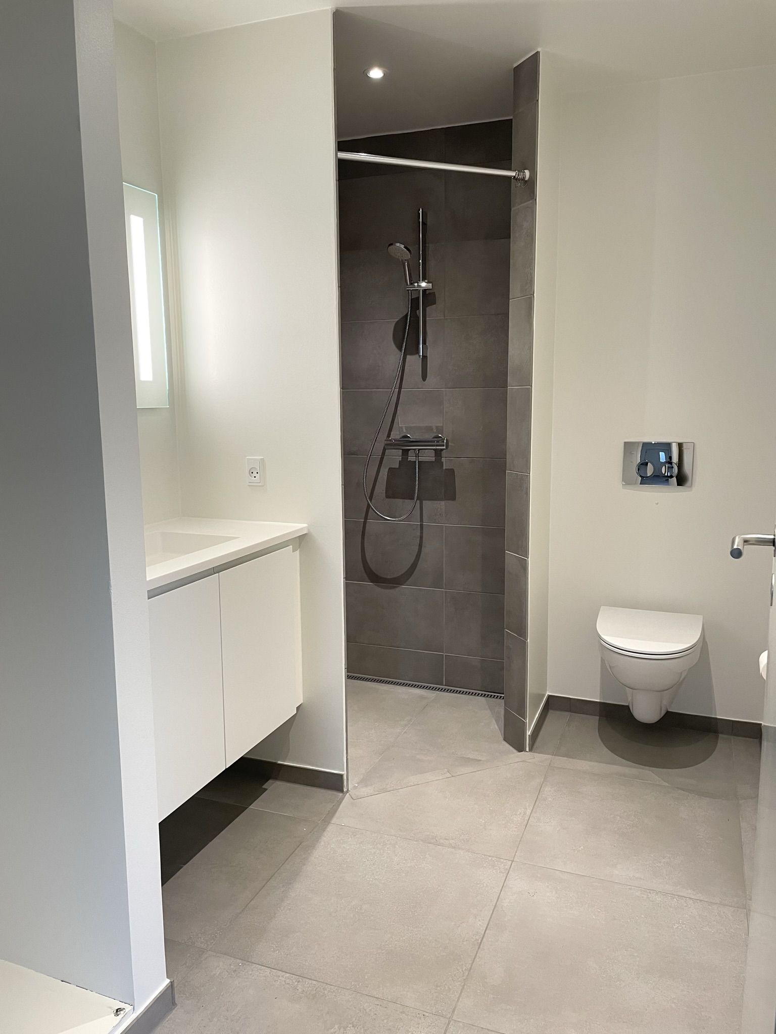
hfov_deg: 53.1
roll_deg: +1.2
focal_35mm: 26
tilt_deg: -8.4
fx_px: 777
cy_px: 517
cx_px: 388
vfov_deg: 67.3
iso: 80
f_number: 1.6
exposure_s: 1/50
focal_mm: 4.2
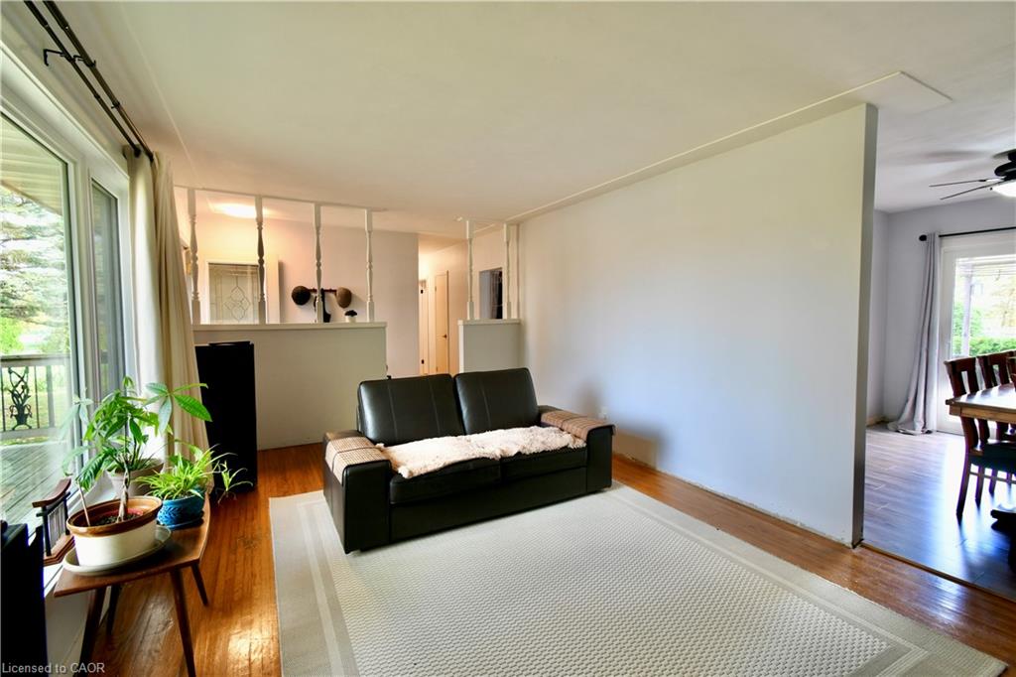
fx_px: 423
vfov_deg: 77.3
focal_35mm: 15
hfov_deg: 100.4
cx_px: 508
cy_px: 338
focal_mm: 10
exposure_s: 1/6
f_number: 9
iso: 320
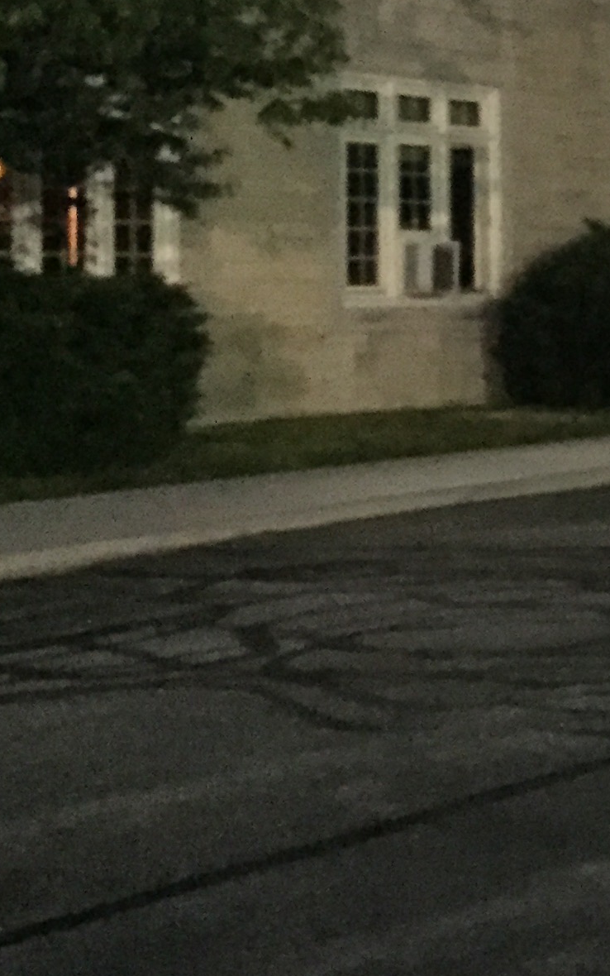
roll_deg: +0.4
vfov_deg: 24.1
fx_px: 2260
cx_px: 1330
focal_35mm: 85
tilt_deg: +2.7
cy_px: 239
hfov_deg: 12.8
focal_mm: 4.15
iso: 1600
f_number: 2.2
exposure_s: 1/15
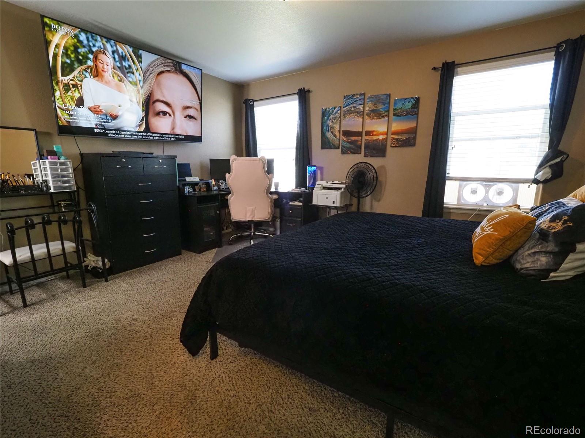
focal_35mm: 16
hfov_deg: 94.5
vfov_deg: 78.1
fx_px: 270
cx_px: 292
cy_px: 219
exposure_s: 1/60
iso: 4000
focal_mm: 8
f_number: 7.1
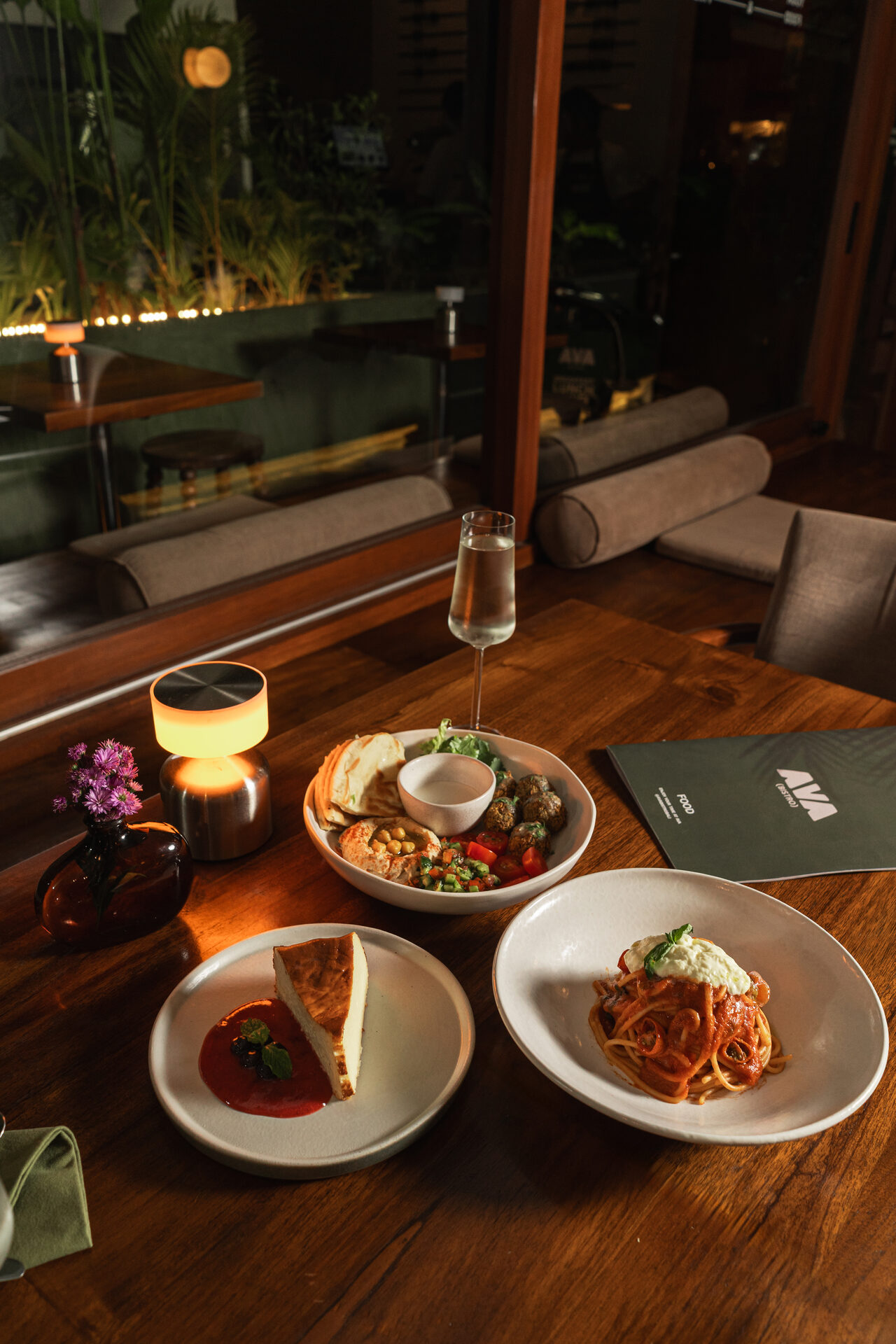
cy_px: 672
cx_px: 448
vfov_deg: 65.5
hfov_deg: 46.4
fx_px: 1045
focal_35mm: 28
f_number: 5.6
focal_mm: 28
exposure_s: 1/60
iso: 1000
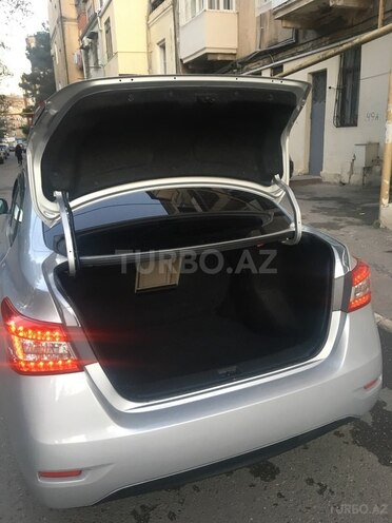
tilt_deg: -15.8
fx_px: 438
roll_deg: +1.7
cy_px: 262
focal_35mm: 29
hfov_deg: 48.2
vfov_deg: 61.7
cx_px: 196
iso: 100
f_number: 2.2
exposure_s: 1/33
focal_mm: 4.15
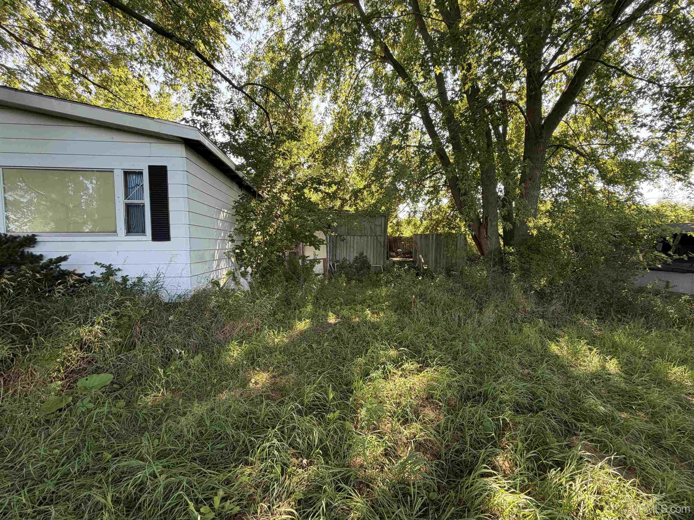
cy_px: 260
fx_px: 281
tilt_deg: -1.4
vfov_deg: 85.7
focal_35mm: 14
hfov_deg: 102.1
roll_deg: -1.0
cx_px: 347
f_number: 2.2
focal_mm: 2.22
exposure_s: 1/121
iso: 50
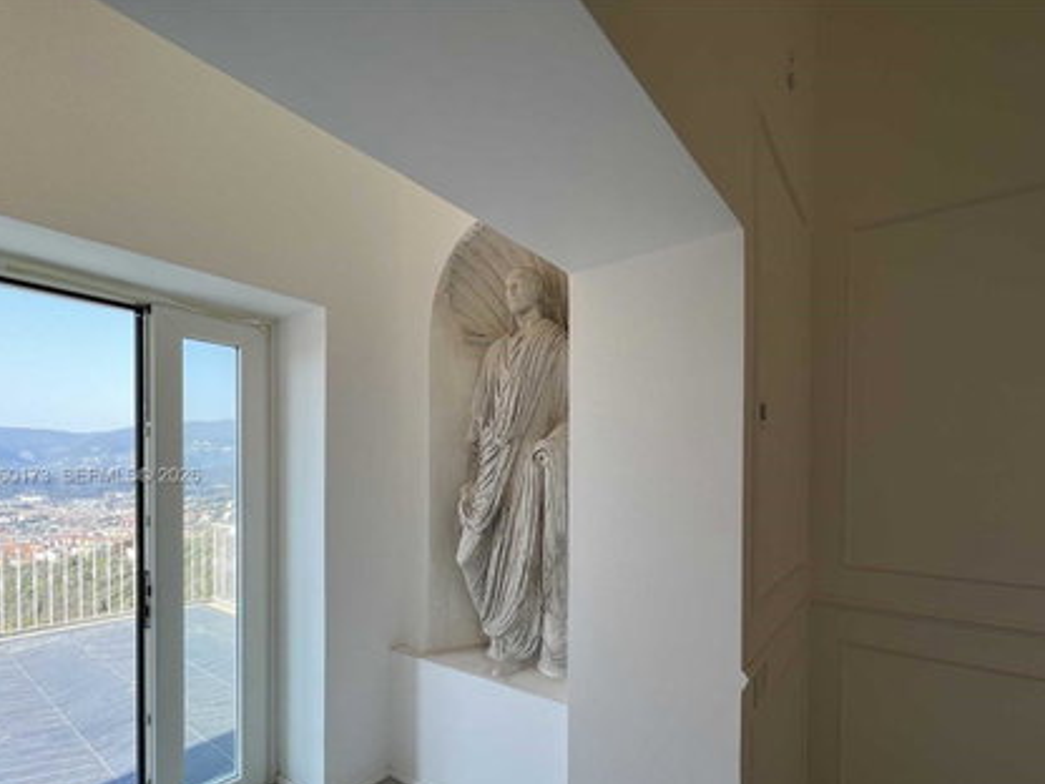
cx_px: 593
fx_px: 483
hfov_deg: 93.9
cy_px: 477
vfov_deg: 77.1
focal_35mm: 16
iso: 32
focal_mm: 1.57
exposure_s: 1/194
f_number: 1.8
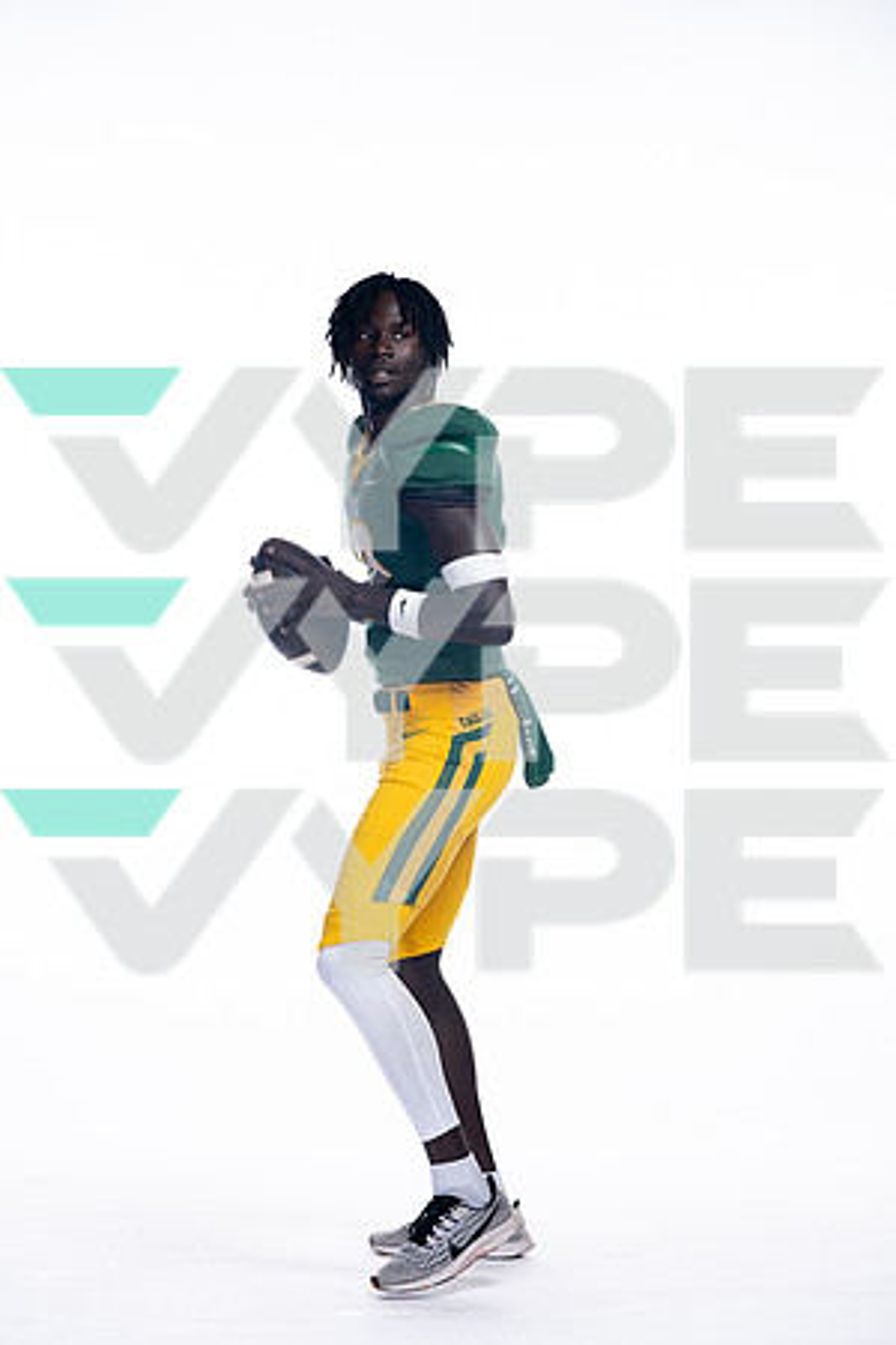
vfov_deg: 18.8
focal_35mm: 109
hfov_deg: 12.6
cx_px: 448
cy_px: 672
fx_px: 4069
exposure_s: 1/250
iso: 400
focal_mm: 109
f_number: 6.3
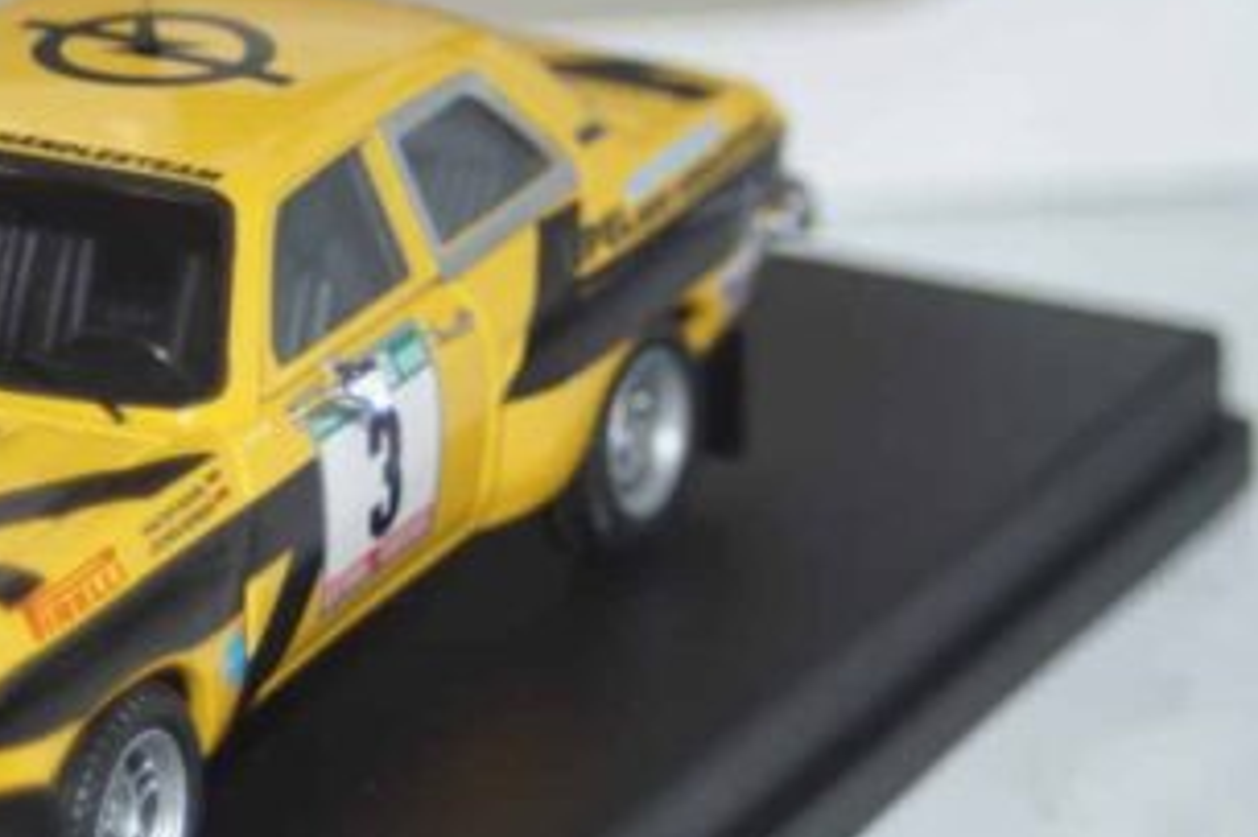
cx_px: 161
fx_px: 8242
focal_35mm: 236
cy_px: 437
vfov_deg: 5.8
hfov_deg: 8.7
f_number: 5.6
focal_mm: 80
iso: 500
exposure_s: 1/160
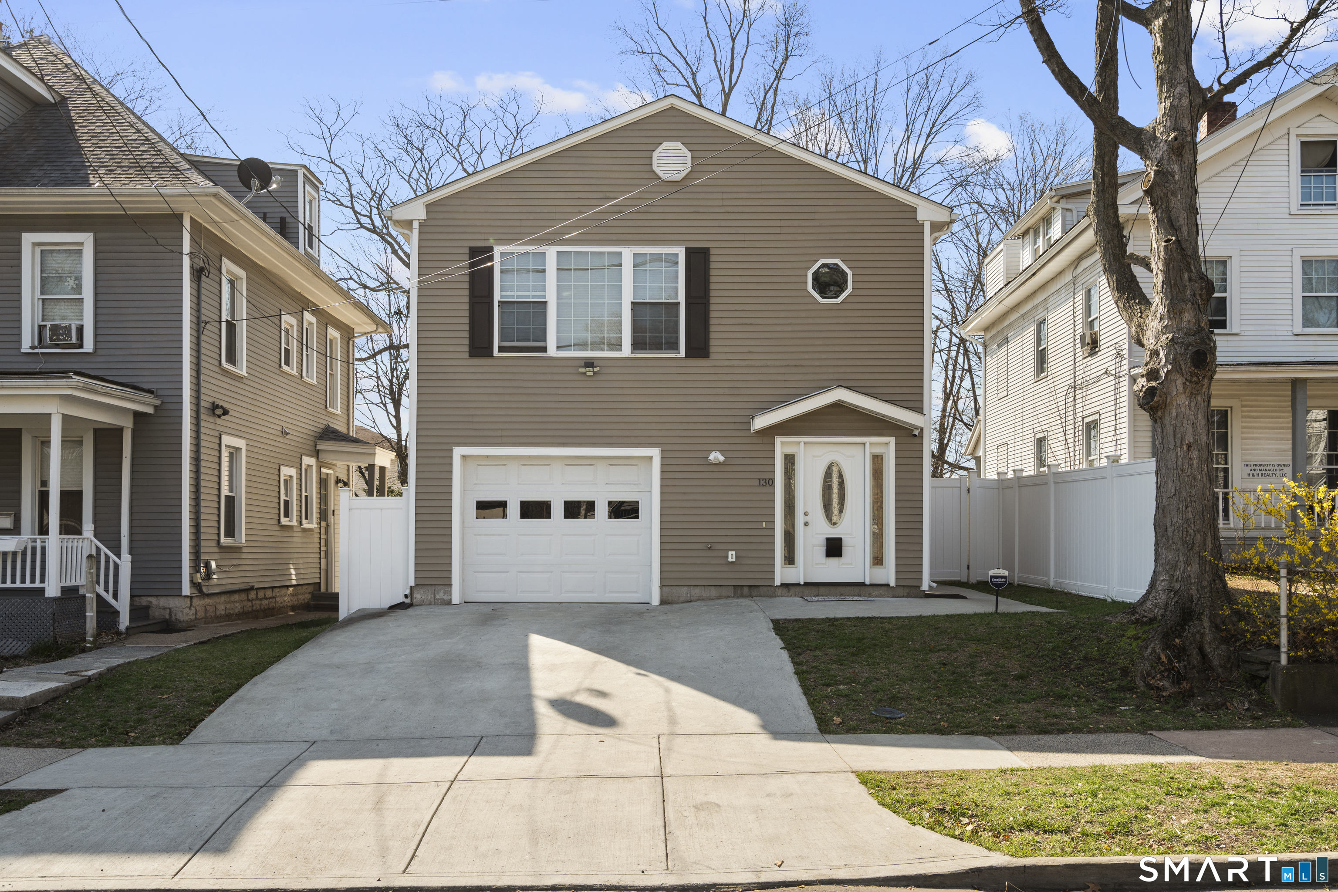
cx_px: 669
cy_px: 446
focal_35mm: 31
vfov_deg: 42.3
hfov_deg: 60.3
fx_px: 1152
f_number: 9
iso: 200
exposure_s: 1/50
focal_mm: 31
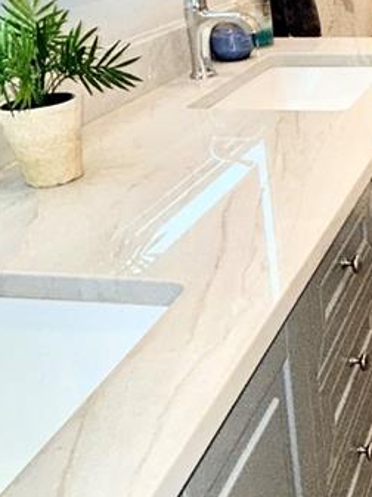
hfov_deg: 26.1
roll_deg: +1.7
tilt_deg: -16.9
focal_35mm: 50
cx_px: 443
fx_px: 716
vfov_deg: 37.1
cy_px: 111
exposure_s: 1/120
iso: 160
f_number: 2.2
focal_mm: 2.22
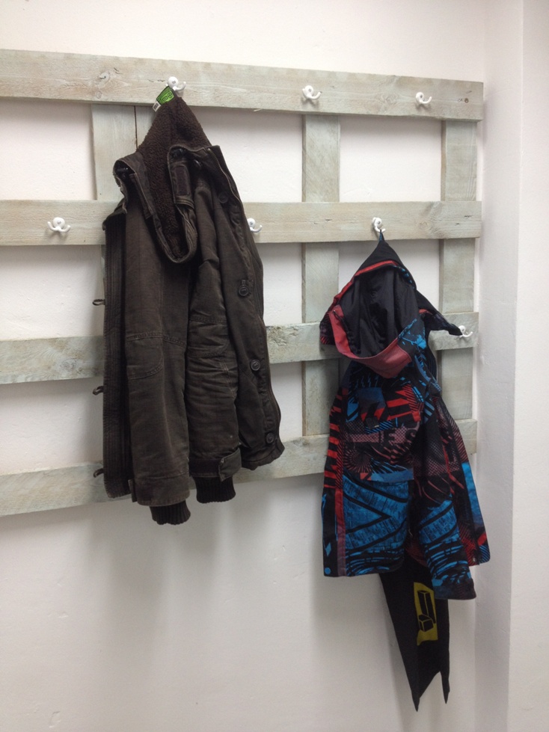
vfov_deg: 52.6
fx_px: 740
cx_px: 274
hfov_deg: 40.7
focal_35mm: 35
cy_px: 366
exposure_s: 1/20
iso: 80
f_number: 2.4
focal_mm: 4.28
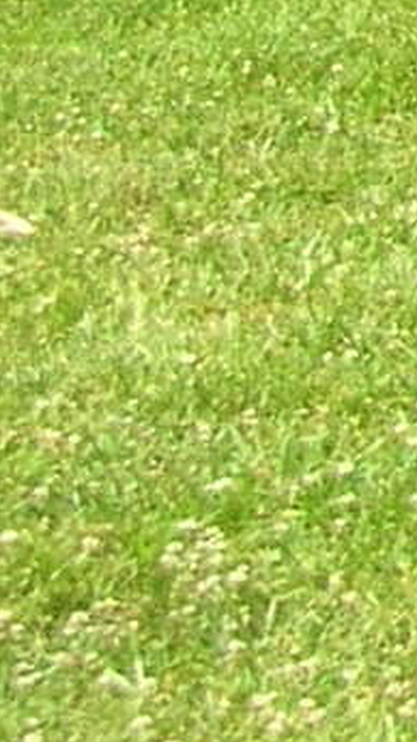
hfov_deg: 4.1
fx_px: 4974
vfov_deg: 8.1
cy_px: -727
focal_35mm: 253
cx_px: 2253
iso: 50
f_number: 2.8
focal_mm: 5.8
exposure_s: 1/378
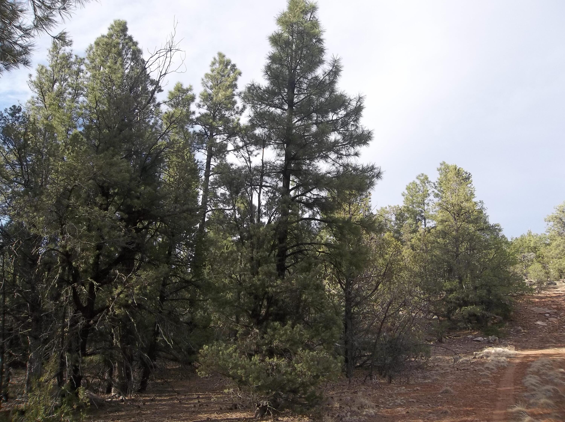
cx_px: 282
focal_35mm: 27
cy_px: 211
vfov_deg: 51.2
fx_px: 440
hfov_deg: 65.4
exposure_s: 1/500
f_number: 3.5
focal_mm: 4.9
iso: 80
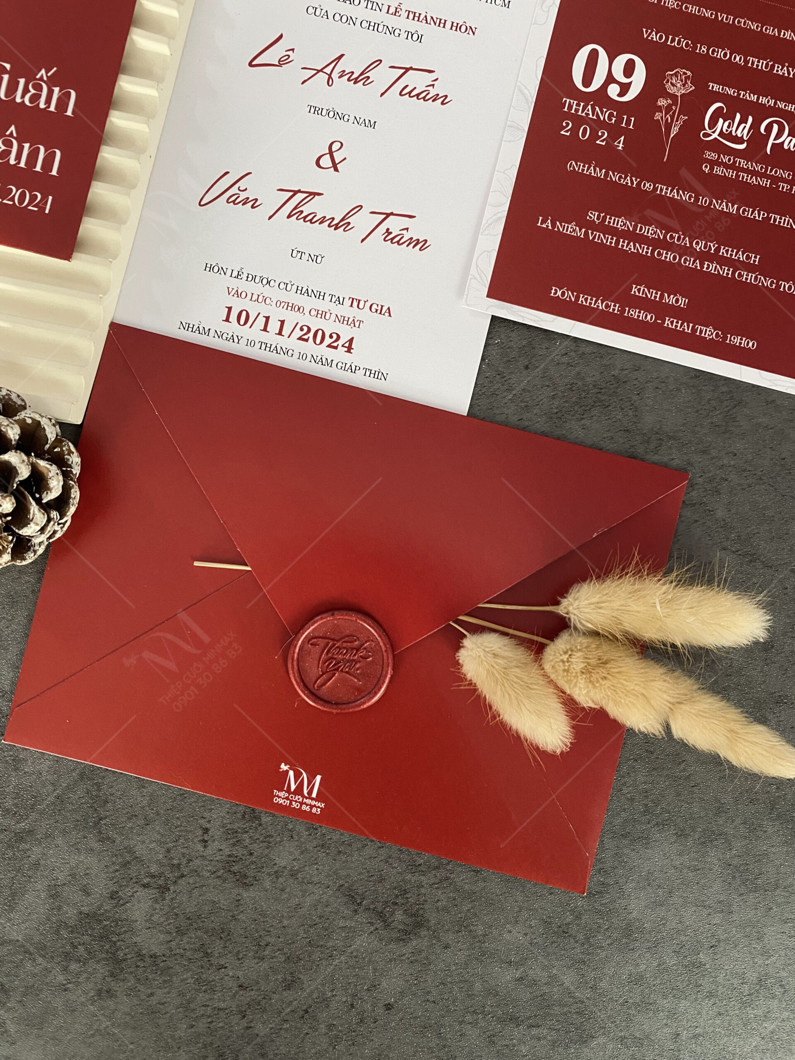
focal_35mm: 26
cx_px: 398
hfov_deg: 53.1
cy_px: 530
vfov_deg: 67.3
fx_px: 796
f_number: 1.8
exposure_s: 1/60
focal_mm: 4.25
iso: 320
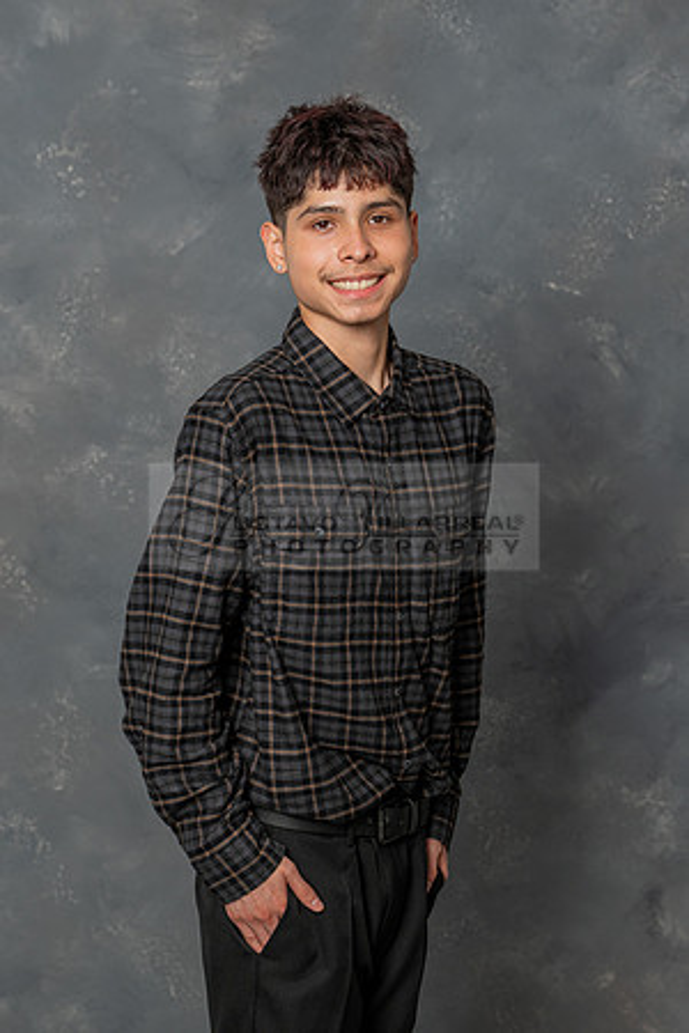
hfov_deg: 16.0
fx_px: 2454
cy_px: 517
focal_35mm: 86
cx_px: 323
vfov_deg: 23.8
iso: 200
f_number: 4
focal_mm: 57
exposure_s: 1/200
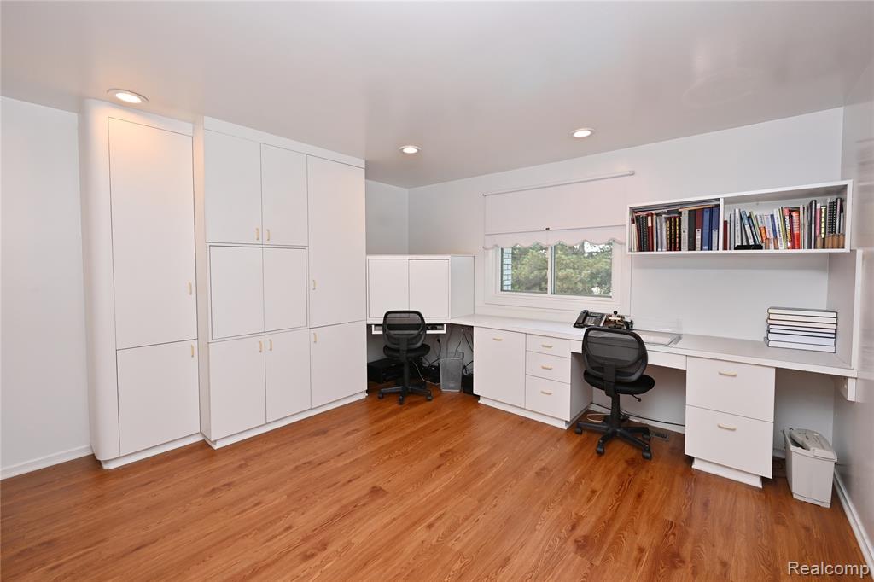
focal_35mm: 14
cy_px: 291
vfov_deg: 81.2
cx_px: 437
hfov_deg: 104.3
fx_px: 340
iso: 320
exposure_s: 1/60
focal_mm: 14
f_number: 9
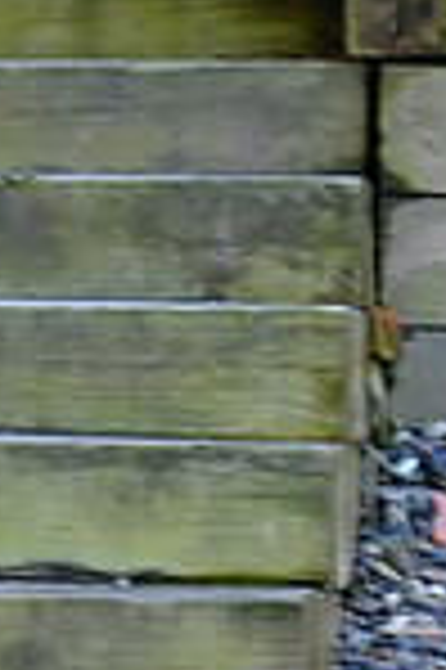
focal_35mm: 374
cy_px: -153
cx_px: -137
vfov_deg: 5.5
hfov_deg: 3.7
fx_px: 6966
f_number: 8
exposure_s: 1/13
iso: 200
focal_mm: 63.8
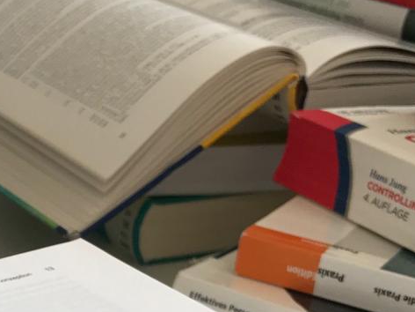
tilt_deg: -25.6
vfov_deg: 15.2
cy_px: 329
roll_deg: -1.9
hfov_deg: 19.6
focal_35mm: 95
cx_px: -67
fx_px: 1139
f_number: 1.8
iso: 20
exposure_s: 1/262
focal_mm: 3.99
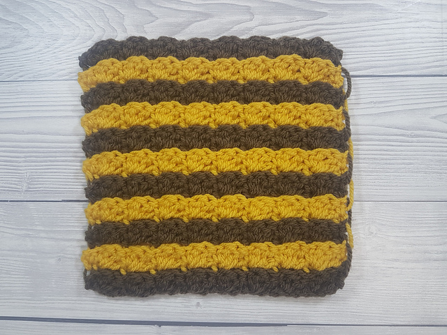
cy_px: 168
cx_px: 224
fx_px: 336
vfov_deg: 53.1
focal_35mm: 26
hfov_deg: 67.3
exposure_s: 1/50
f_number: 1.7
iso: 50
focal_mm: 4.2
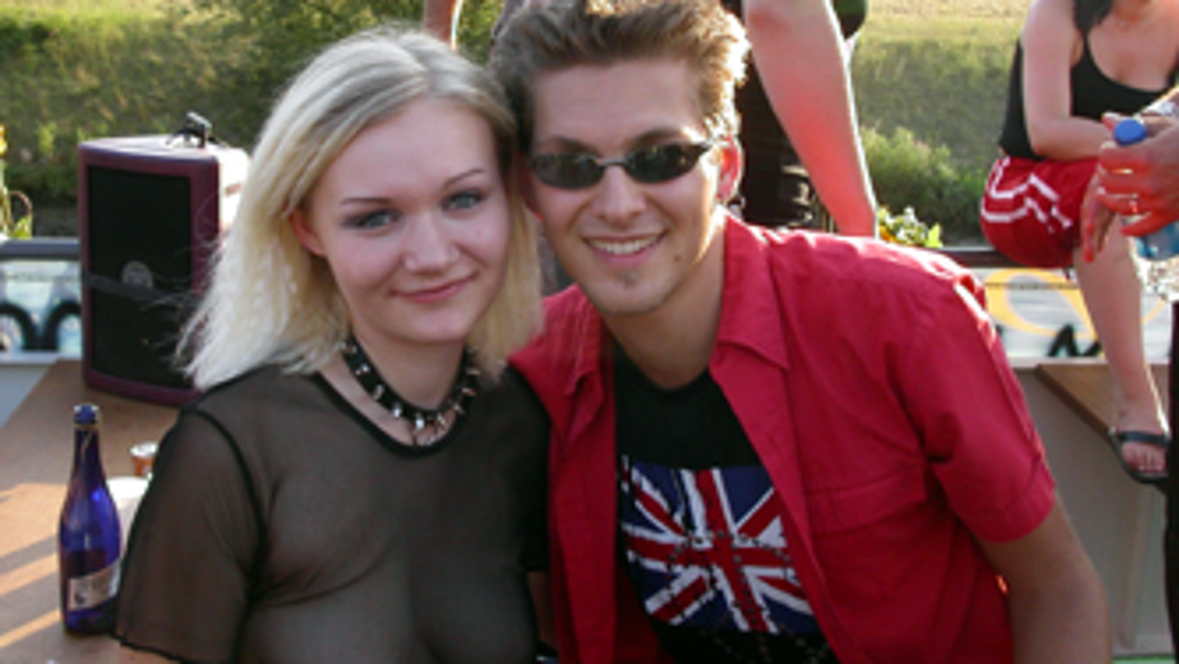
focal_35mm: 50
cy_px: 230
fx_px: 1563
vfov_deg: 23.9
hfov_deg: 41.2
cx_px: 492
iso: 100
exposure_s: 1/125
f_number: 4.5
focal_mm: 7.8
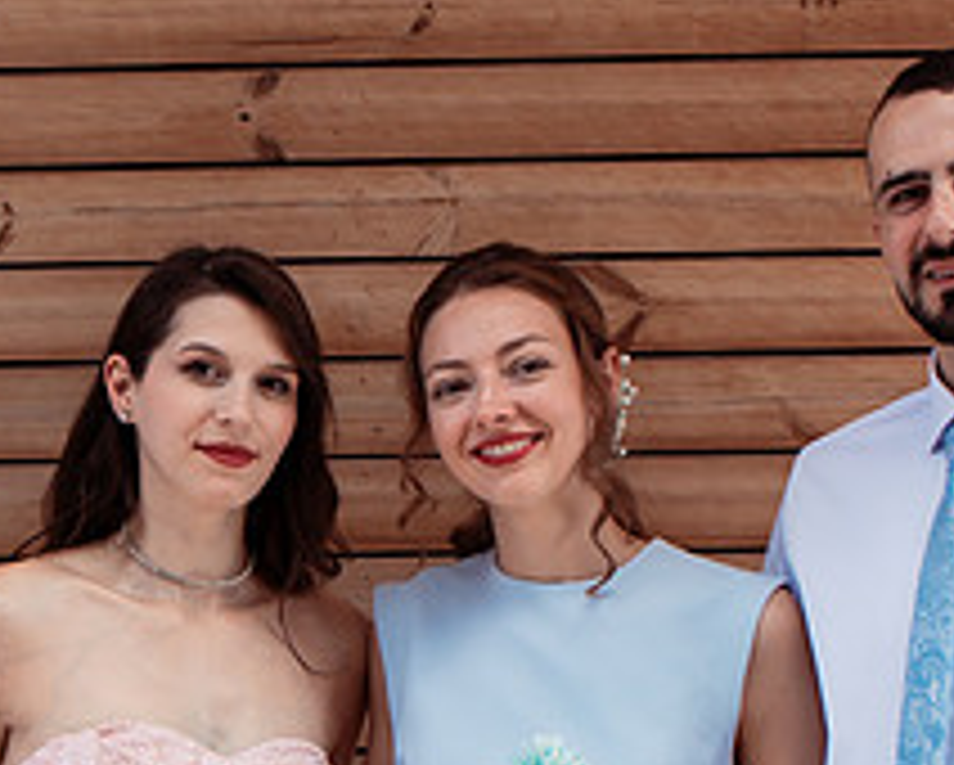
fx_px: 3109
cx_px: 207
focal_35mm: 110
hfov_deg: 17.3
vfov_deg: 13.9
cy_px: 632
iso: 160
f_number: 3.5
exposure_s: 1/500
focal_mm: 35
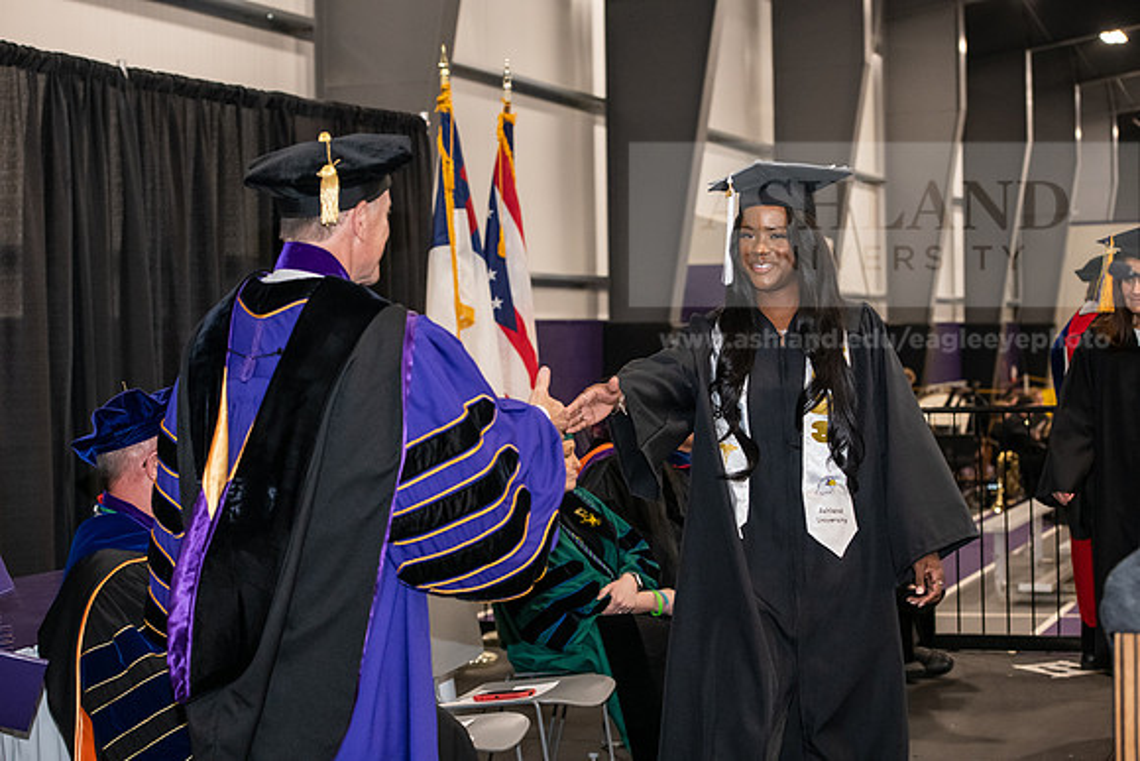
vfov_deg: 19.5
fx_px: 2217
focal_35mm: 70
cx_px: 570
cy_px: 380
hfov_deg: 28.8
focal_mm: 70
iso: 2500
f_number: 5
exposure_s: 1/200
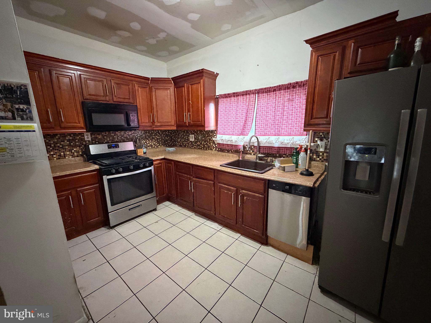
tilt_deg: -12.8
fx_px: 174
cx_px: 216
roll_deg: +1.3
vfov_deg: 85.7
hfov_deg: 102.1
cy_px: 162
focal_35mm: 14
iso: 1000
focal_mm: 2.22
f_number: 2.2
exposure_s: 1/40
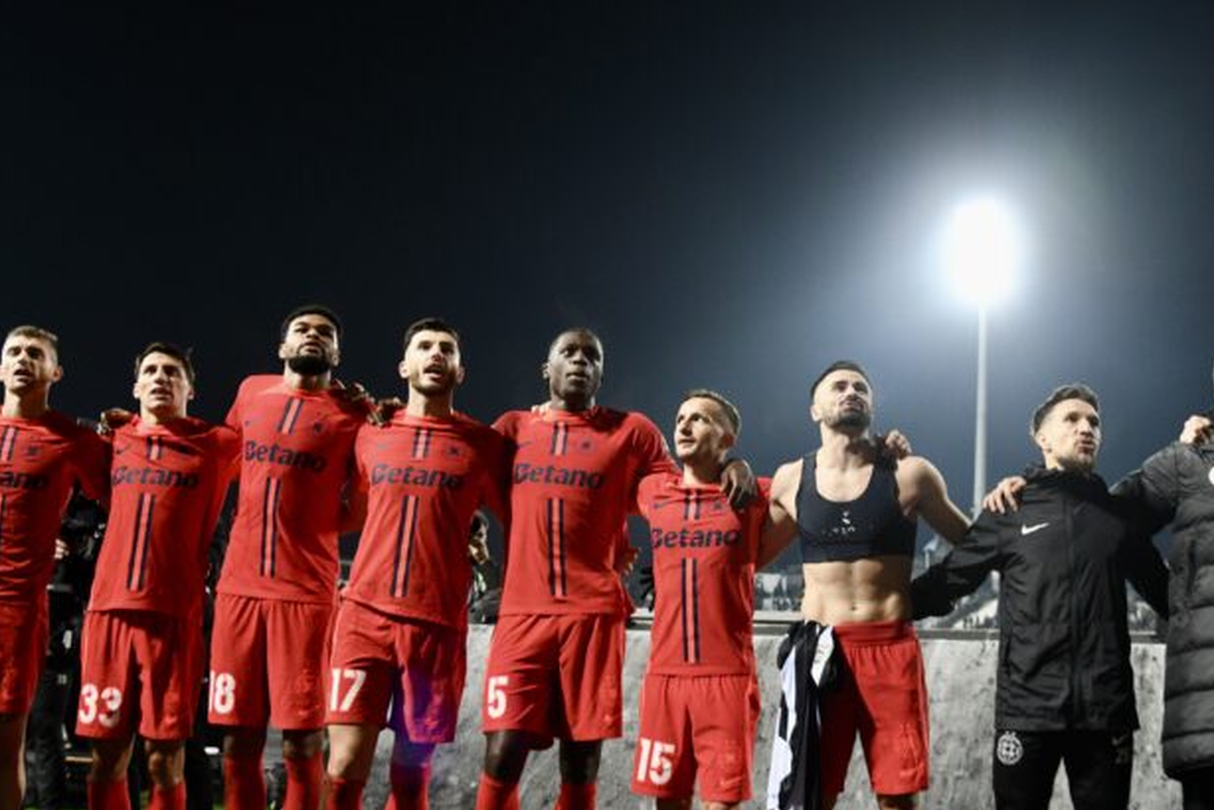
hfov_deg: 43.5
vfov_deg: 29.9
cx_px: 694
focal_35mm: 45
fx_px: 1518
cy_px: 468
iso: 1000
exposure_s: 1/100
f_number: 4
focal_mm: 24
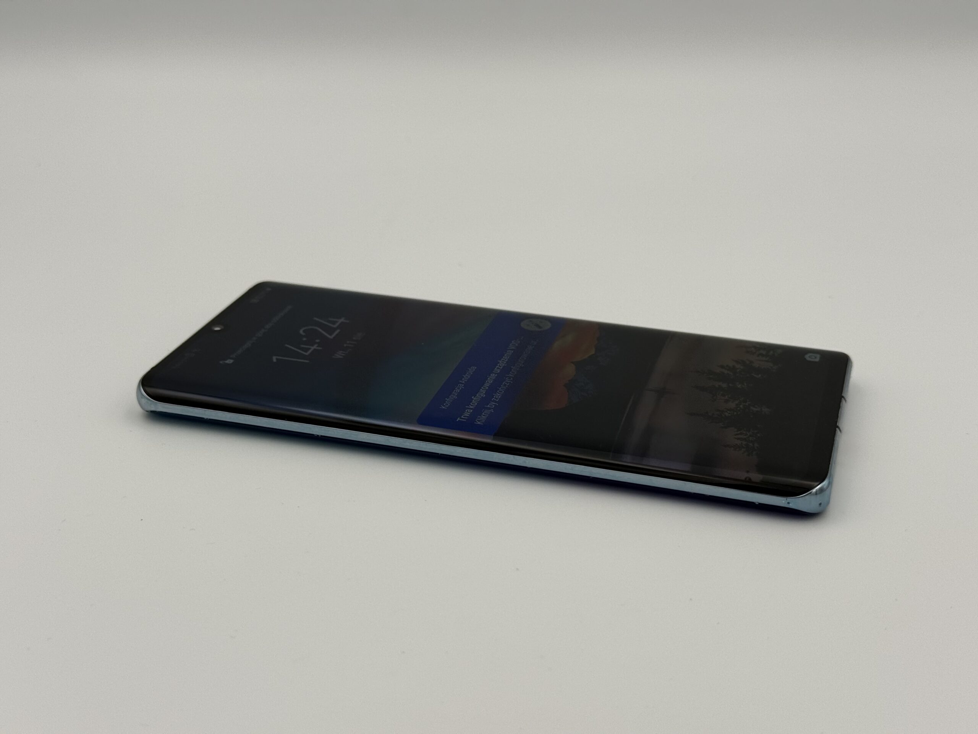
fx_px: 1356
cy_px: 367
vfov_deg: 30.3
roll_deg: -0.2
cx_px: 489
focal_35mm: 48
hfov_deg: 39.7
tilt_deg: -23.1
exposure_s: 1/1070
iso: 64
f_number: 1.78
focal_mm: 6.76
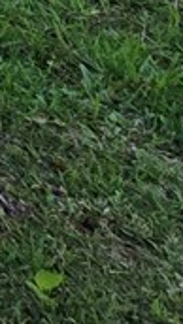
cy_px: -590
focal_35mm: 132
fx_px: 1136
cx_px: -800
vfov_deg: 11.4
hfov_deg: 5.7
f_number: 2.2
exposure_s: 1/1050
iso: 50
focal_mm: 2.2
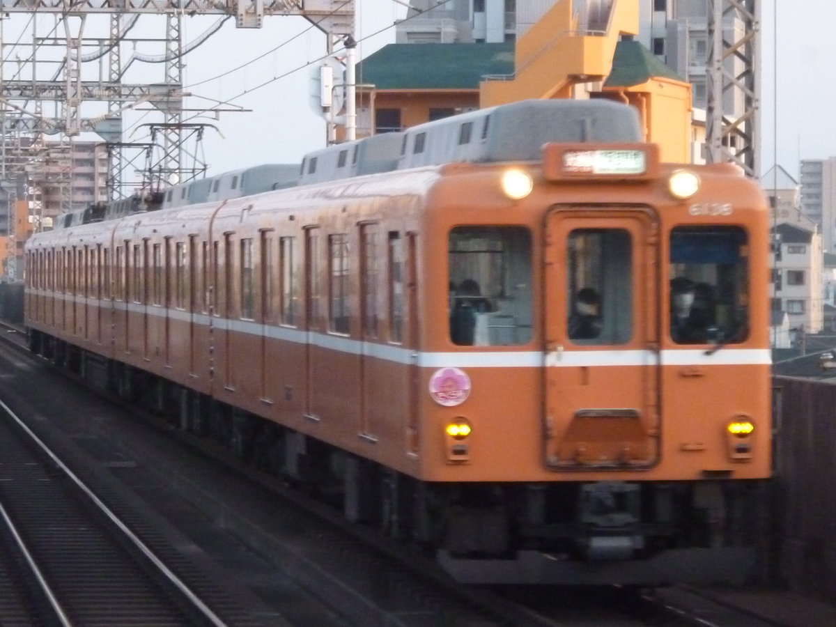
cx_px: 418
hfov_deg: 11.4
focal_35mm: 174
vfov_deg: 8.5
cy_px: 314
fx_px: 4202
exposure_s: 1/100
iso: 800
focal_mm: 20
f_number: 6.5
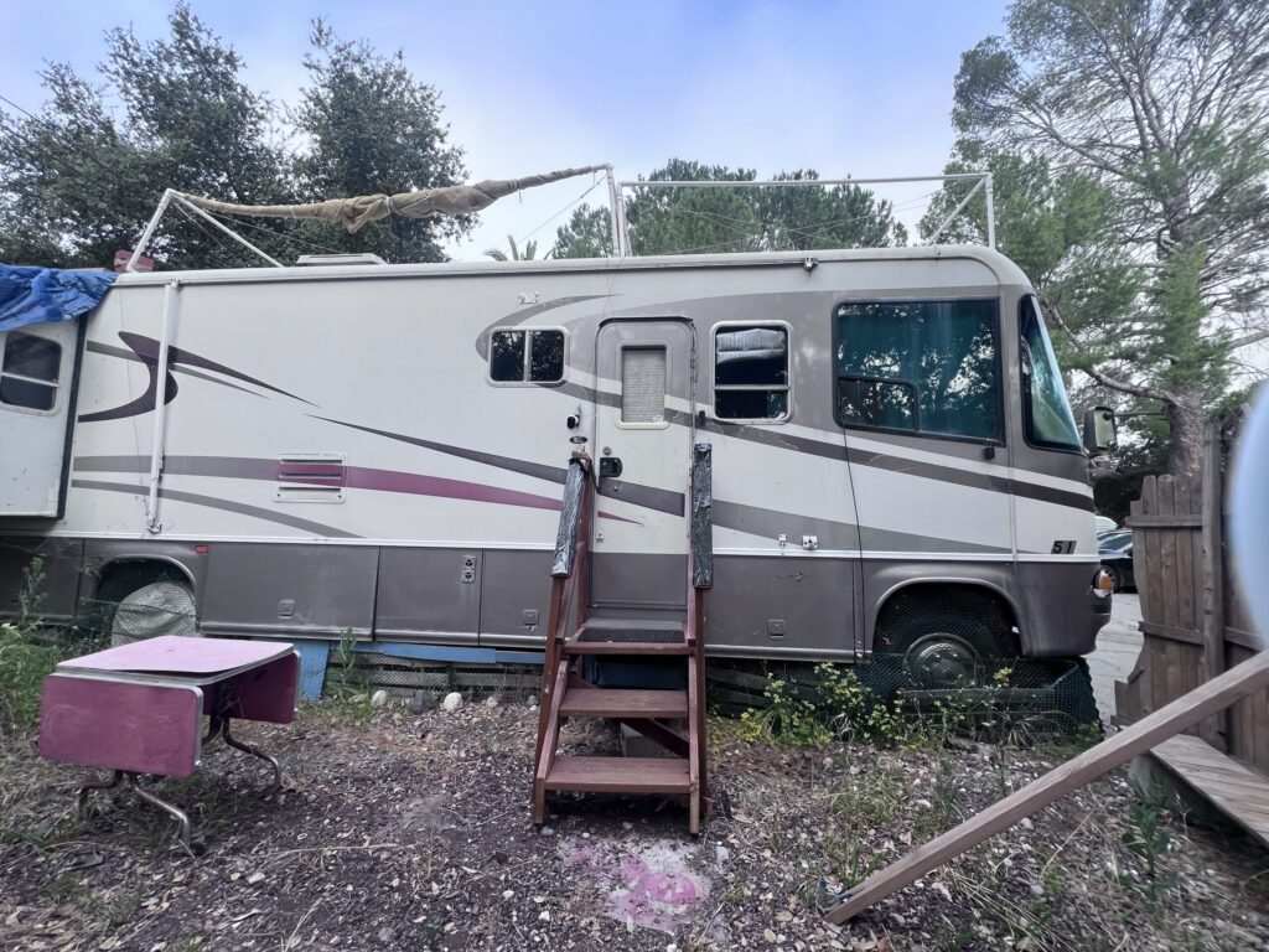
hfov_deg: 106.2
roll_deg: -0.4
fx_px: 477
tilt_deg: +3.1
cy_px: 476
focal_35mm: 13
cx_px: 634
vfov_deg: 89.9
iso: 32
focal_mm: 1.57
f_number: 1.8
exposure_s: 1/176
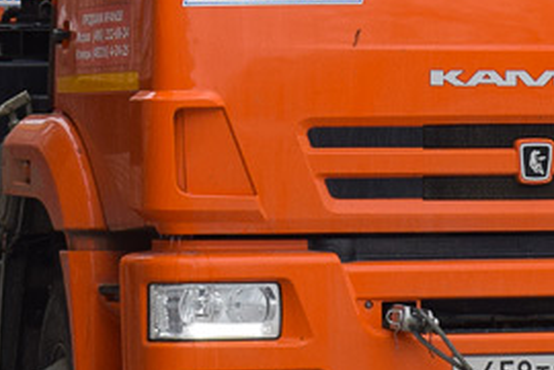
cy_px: -111
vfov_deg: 5.7
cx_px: 357
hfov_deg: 8.6
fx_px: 3693
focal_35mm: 240
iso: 400
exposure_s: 1/250
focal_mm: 36
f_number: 8
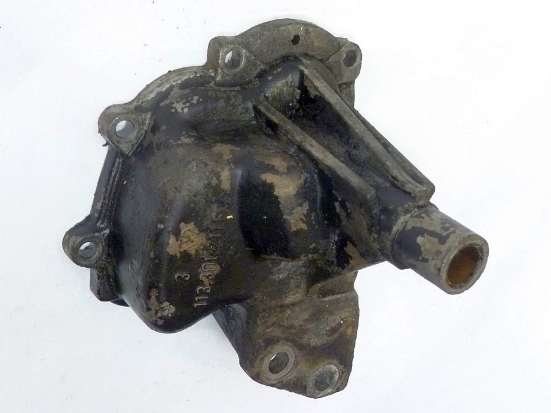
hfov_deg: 50.1
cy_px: 206
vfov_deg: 38.7
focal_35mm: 37
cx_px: 276
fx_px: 589
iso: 400
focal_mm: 6.1
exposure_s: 1/15
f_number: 3.6
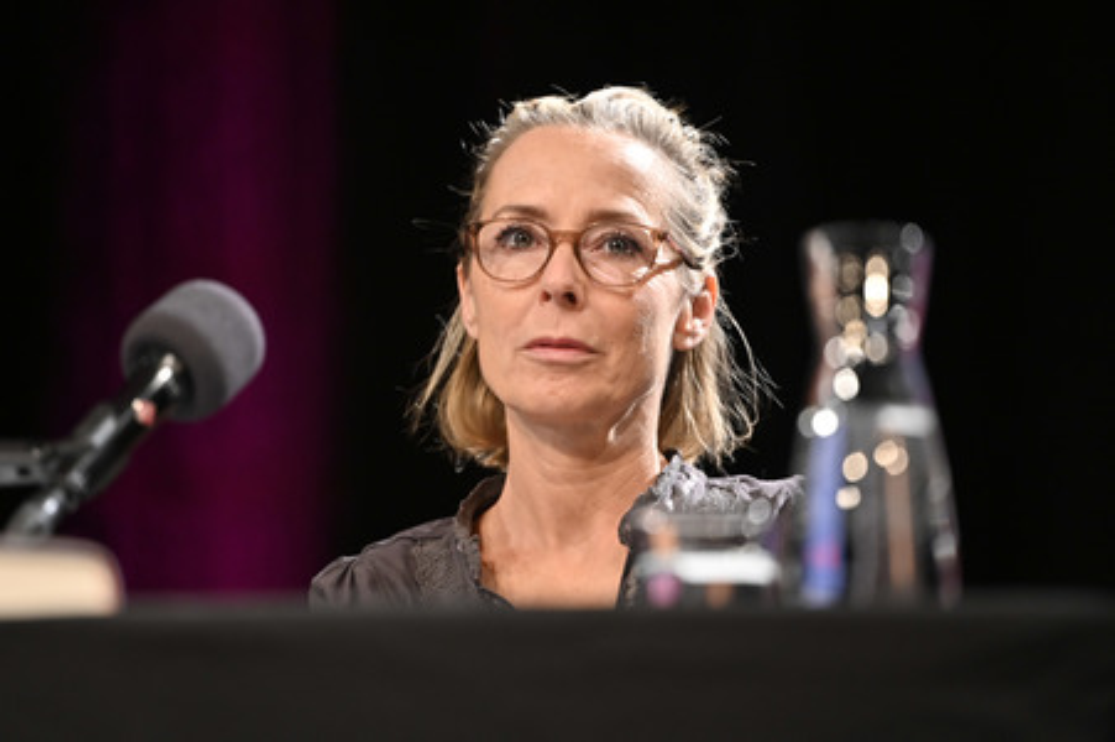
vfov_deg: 6.9
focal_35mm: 200
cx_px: 558
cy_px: 371
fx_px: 6190
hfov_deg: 10.3
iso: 1600
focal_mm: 200
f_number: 2.8
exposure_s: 1/320
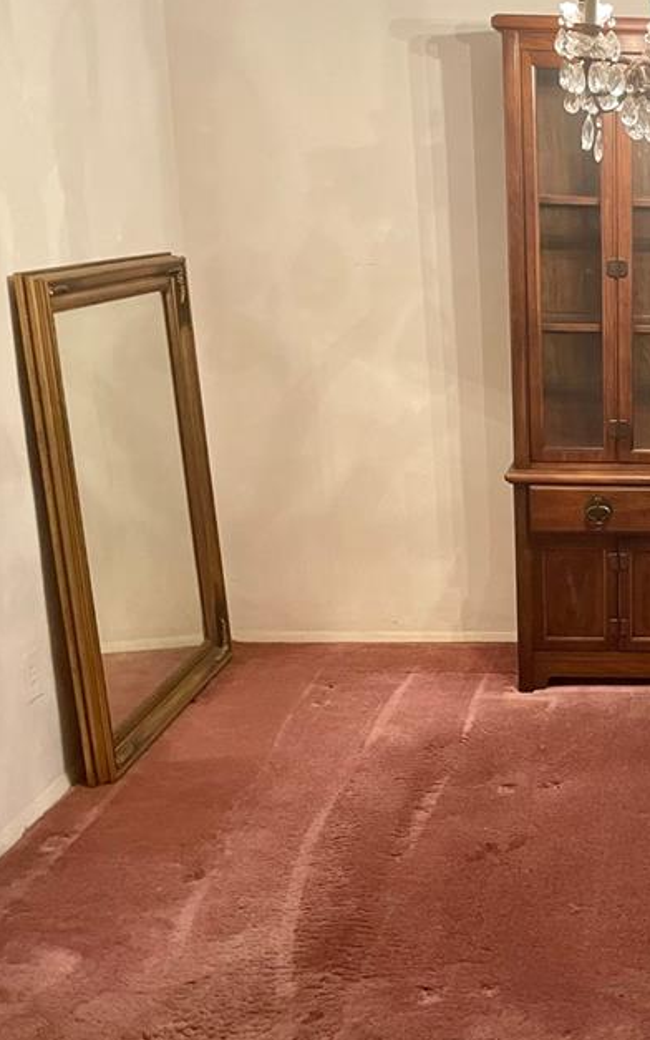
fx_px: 1275
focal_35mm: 45
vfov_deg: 44.3
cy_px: 494
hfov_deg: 26.1
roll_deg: -1.1
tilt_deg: -11.3
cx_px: 736
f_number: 1.6
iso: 320
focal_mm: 4.2
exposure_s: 1/60
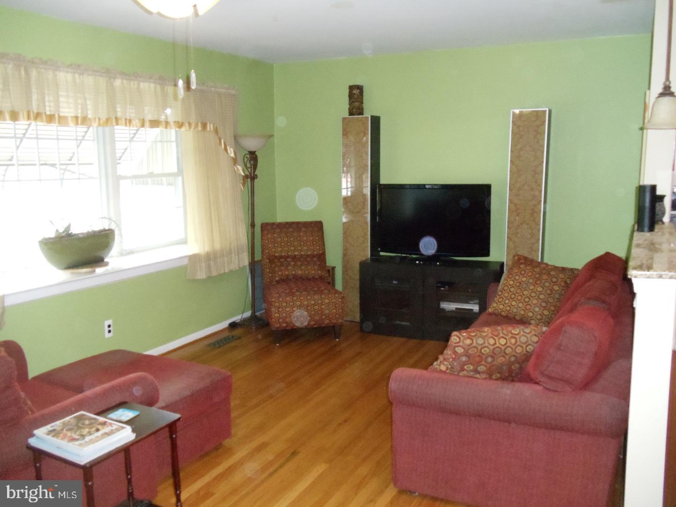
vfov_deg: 32.9
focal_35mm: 44
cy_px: 254
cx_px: 338
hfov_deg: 42.9
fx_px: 859
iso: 800
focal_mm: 6
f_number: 3.5
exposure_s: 1/30
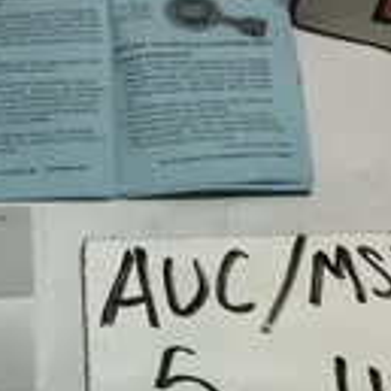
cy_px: 418
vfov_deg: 19.6
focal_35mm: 85
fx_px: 1086
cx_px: 55
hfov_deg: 20.1
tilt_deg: -67.5
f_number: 2.4
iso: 25
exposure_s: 1/344
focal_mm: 3.3
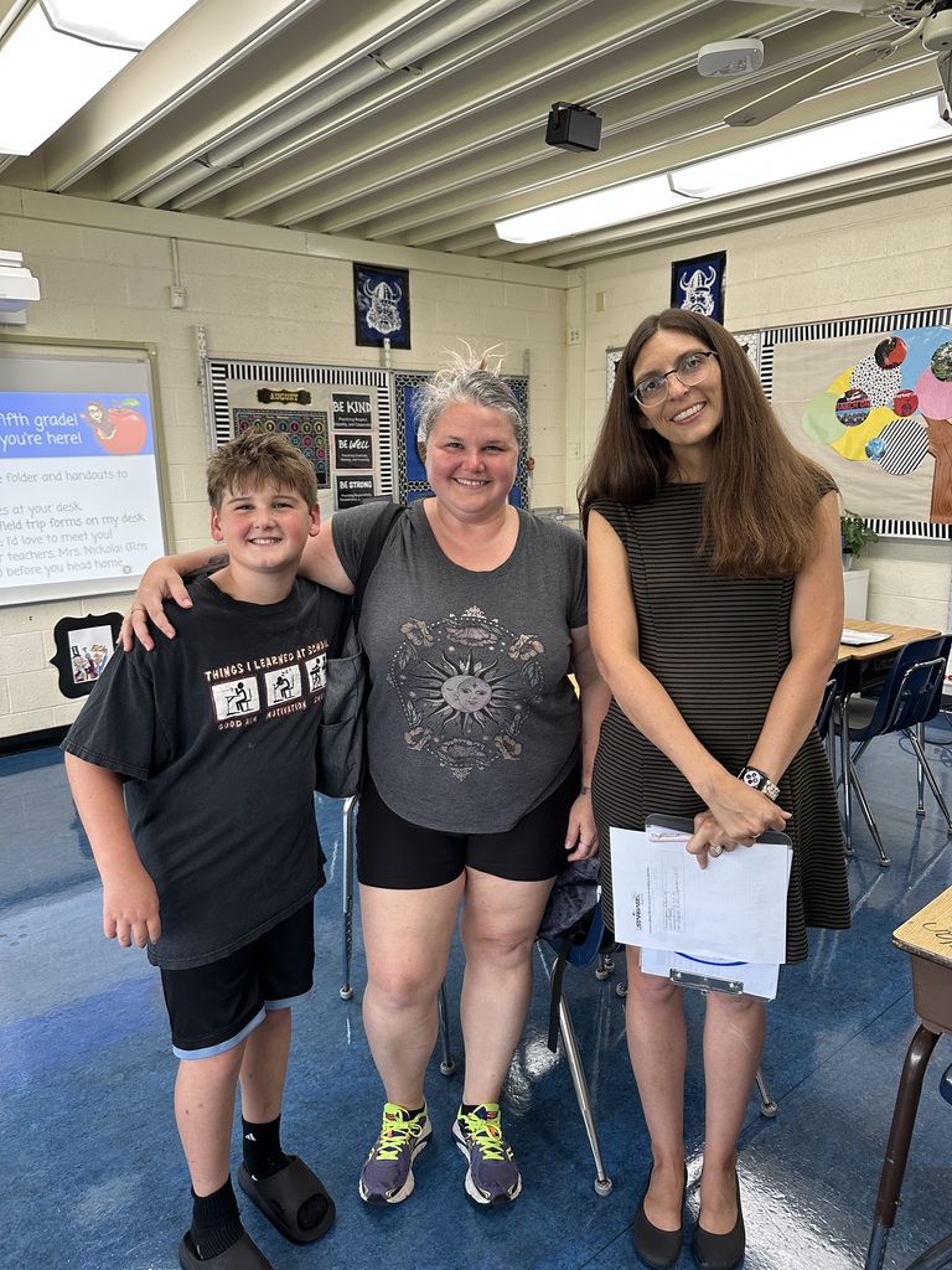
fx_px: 880
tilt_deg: -11.7
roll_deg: +0.3
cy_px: 635
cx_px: 476
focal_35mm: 24
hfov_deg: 56.8
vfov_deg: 71.6
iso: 200
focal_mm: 6.86
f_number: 1.78
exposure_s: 1/120
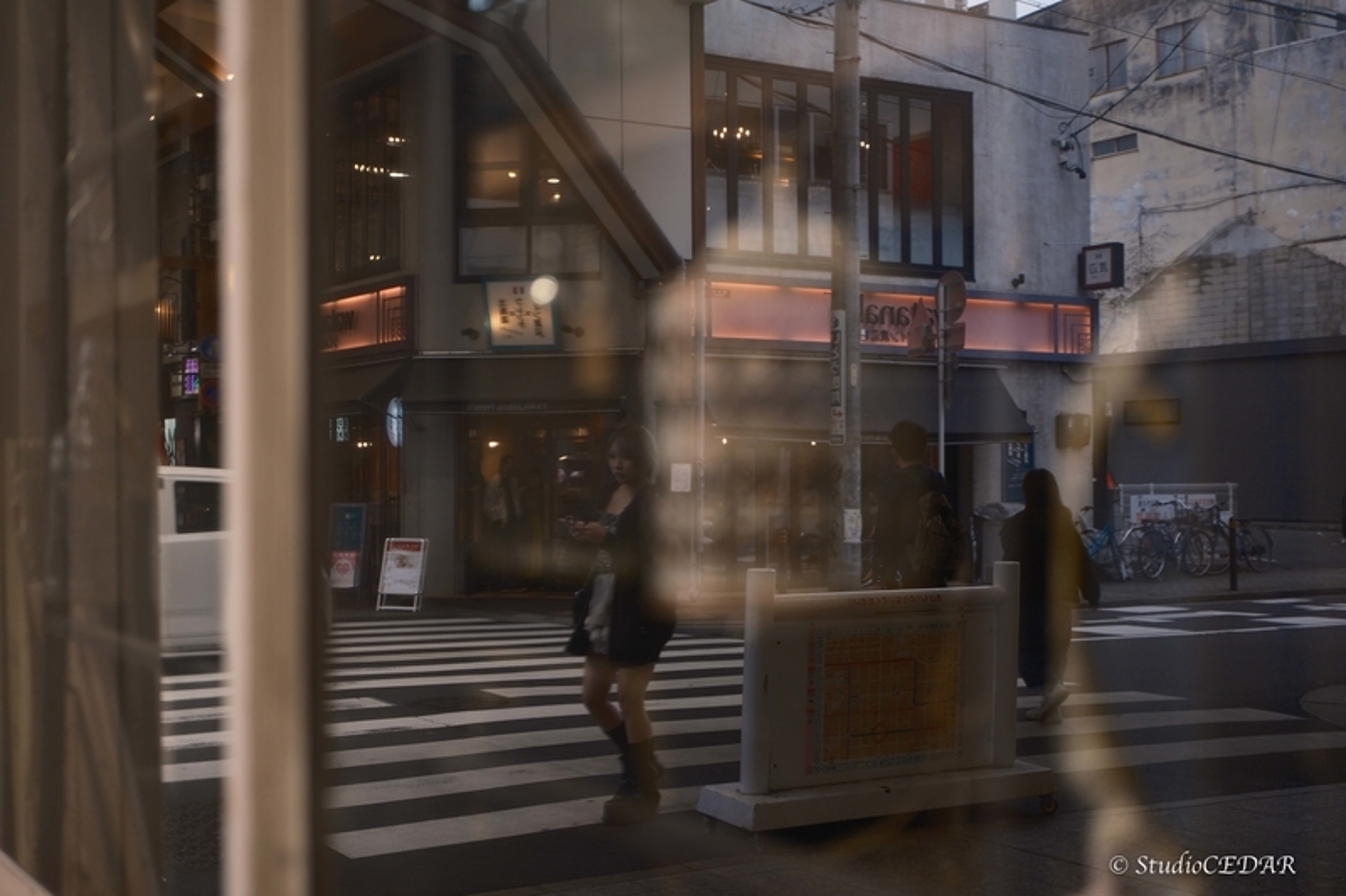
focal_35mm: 45
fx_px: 1682
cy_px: 448
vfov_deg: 29.9
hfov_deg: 43.6
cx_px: 673
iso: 400
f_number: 2.8
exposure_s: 1/125
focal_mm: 30
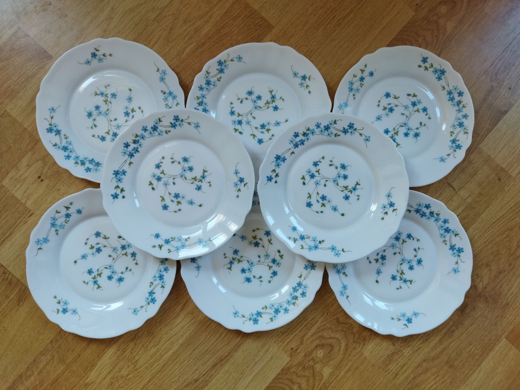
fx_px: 406
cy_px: 195
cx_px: 260
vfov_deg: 51.4
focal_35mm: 27
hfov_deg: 65.3
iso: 107
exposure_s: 1/50
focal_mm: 4.71
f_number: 1.79
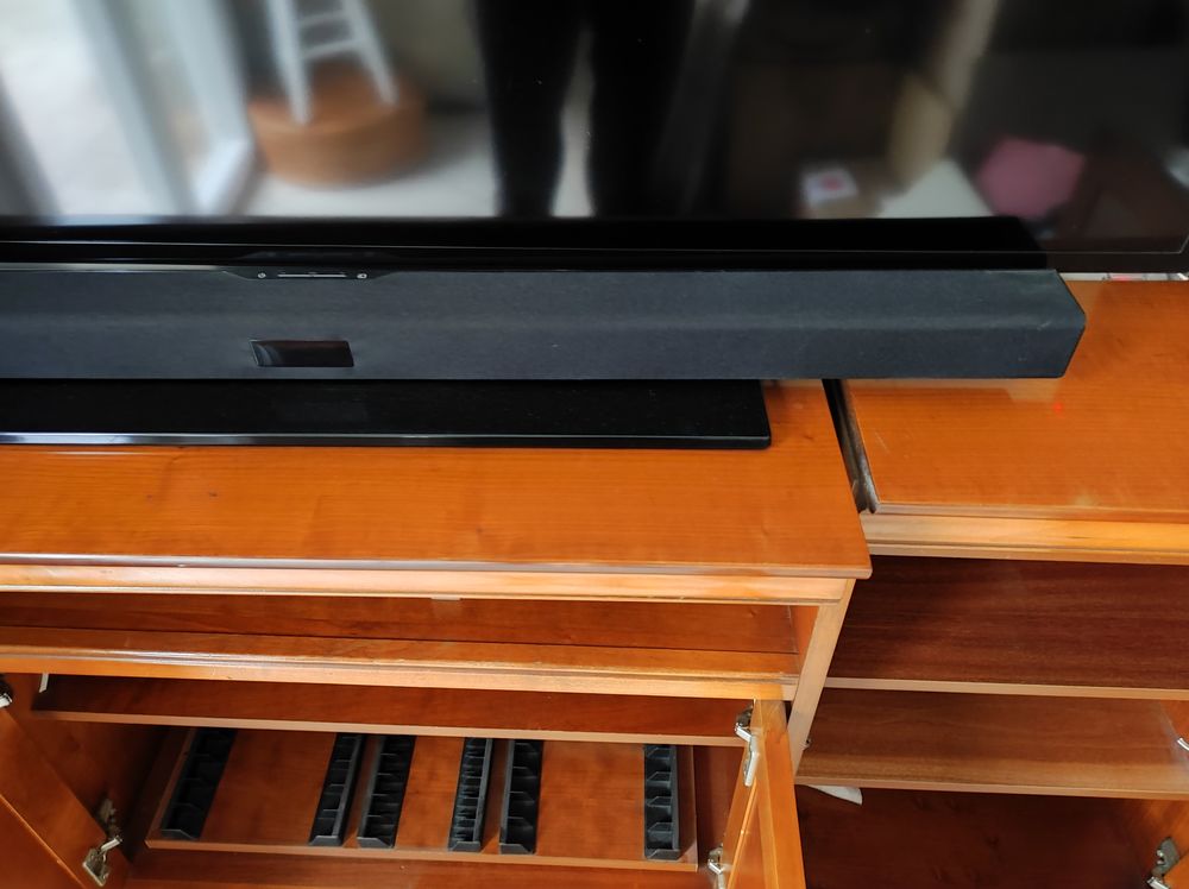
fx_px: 858
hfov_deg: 69.4
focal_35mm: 25
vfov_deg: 54.8
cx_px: 594
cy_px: 444
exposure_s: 1/10
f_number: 1.79
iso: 1141
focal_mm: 4.7
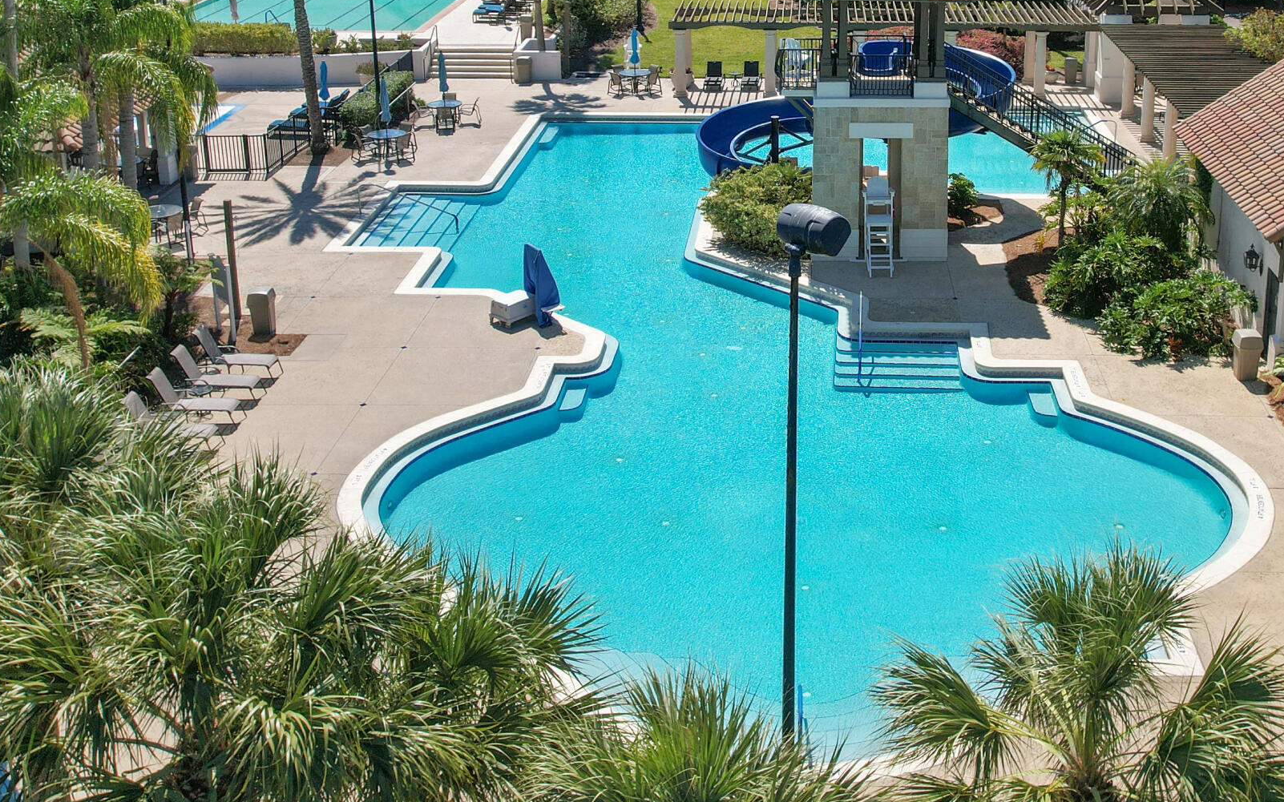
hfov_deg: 46.9
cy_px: 110
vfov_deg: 29.5
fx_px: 1470
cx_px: 785
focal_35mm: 42
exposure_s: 1/2500
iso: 100
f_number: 2.8
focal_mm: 8.38
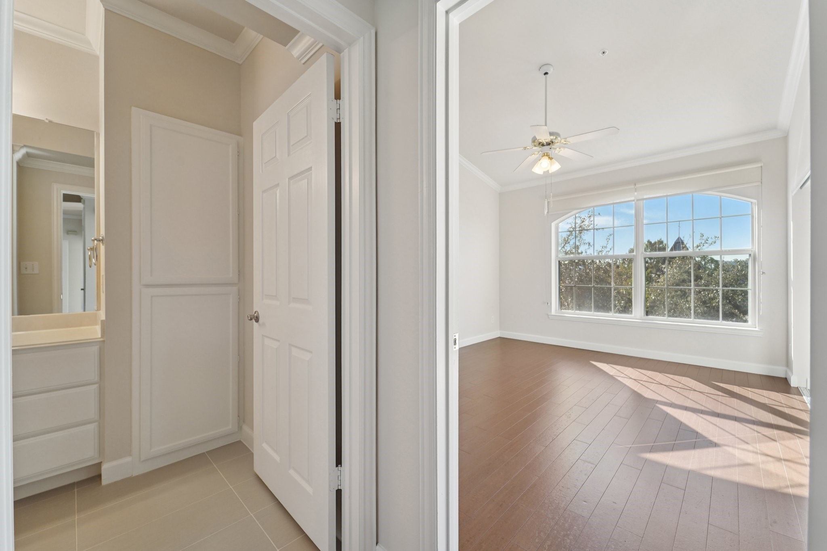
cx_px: 414
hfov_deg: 104.3
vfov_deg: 81.2
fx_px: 322
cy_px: 276
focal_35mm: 14
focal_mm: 14
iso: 500
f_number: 8
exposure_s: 1/80
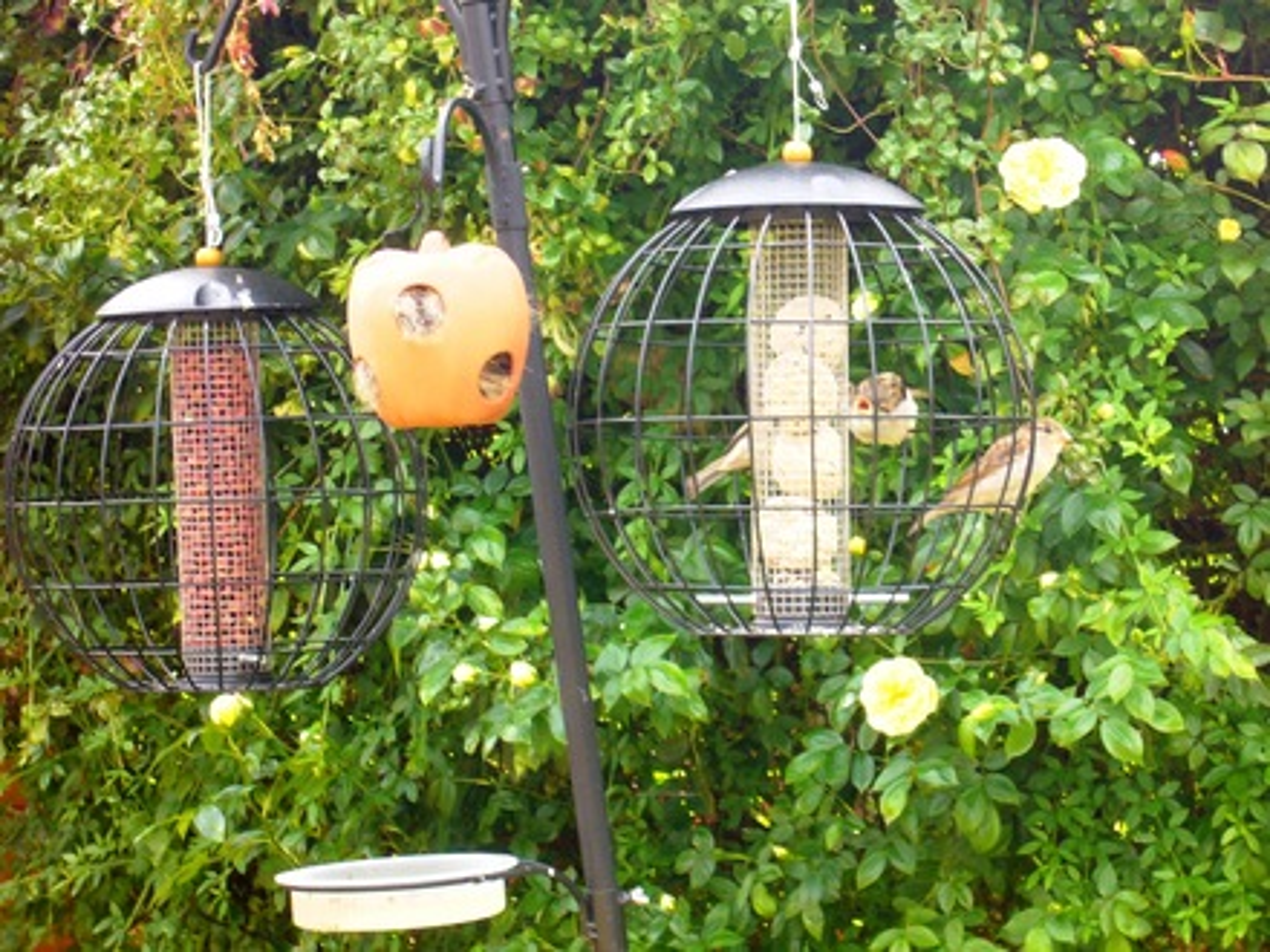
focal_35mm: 105
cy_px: 476
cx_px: 635
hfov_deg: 18.7
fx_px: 3852
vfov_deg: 14.1
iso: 80
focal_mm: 17.4
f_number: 5
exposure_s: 1/40
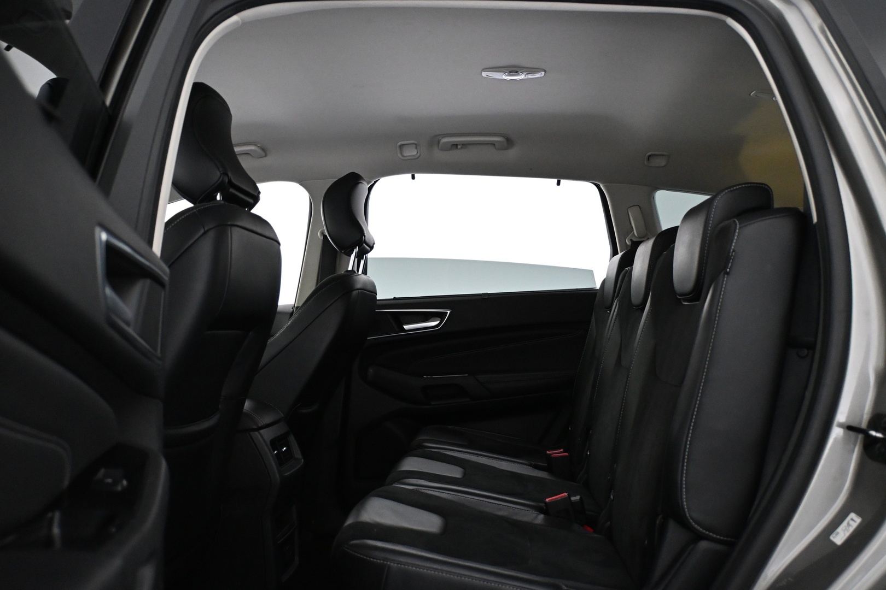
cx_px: 443
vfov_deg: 41.7
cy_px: 295
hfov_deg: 59.5
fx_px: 775
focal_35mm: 32
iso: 3200
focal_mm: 21
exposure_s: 1/80
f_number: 4
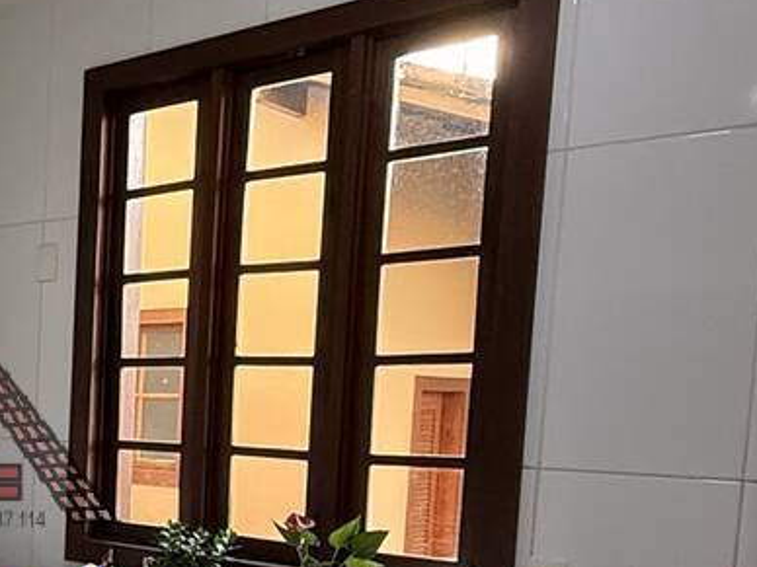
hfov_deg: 30.1
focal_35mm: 52
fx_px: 1137
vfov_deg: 27.2
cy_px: 495
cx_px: -203
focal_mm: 2.22
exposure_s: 1/60
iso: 200
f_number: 2.2
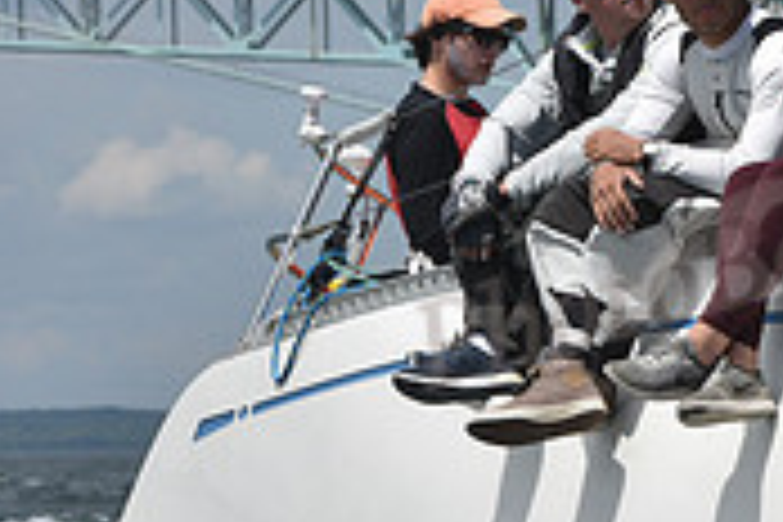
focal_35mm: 482
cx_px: 1287
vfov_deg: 2.9
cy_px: 443
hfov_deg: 4.2
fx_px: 10483
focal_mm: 145
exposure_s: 1/1000
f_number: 11
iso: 250
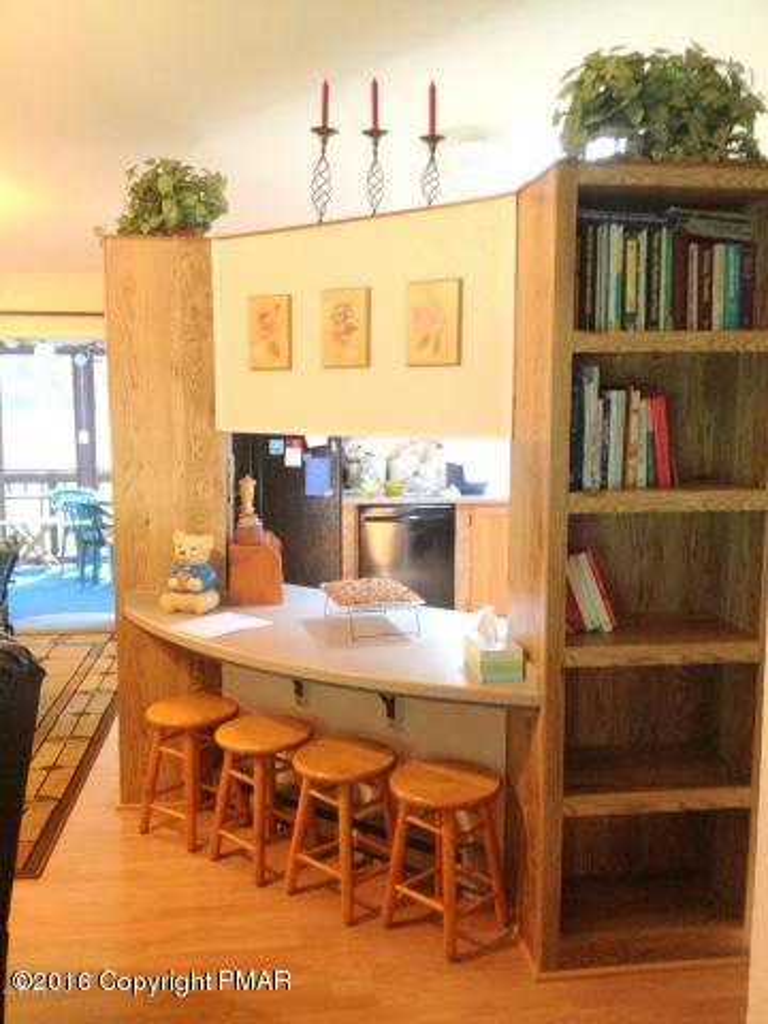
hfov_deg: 40.7
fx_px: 1035
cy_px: 512
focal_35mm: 35
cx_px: 384
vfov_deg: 52.6
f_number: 2.4
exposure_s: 1/20
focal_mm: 4.28
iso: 200
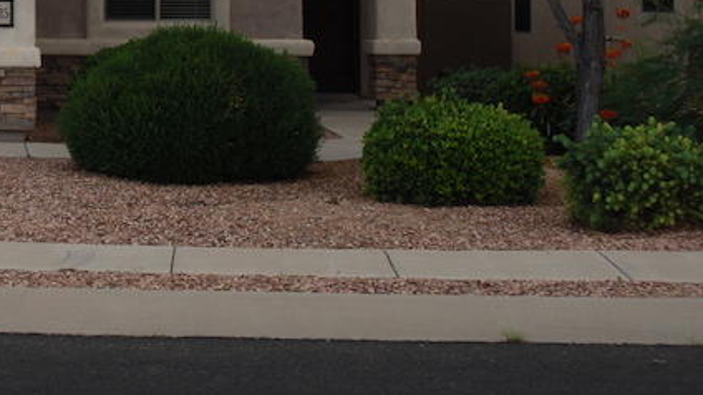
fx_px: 2124
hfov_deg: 17.9
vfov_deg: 10.5
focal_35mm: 114
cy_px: -66
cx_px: -126
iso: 100
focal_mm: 30
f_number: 5.6
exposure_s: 1/125
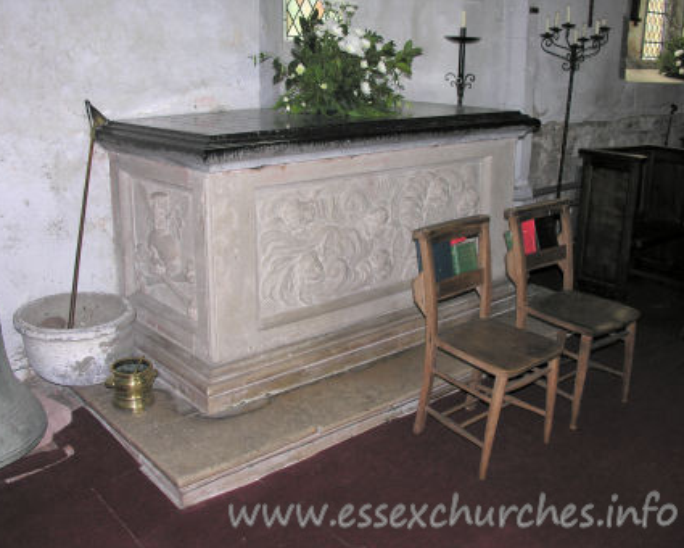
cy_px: 276
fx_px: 749
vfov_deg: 40.1
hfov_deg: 49.1
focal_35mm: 37
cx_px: 335
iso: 50
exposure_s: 1/60.1
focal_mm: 8.9
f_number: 2.8
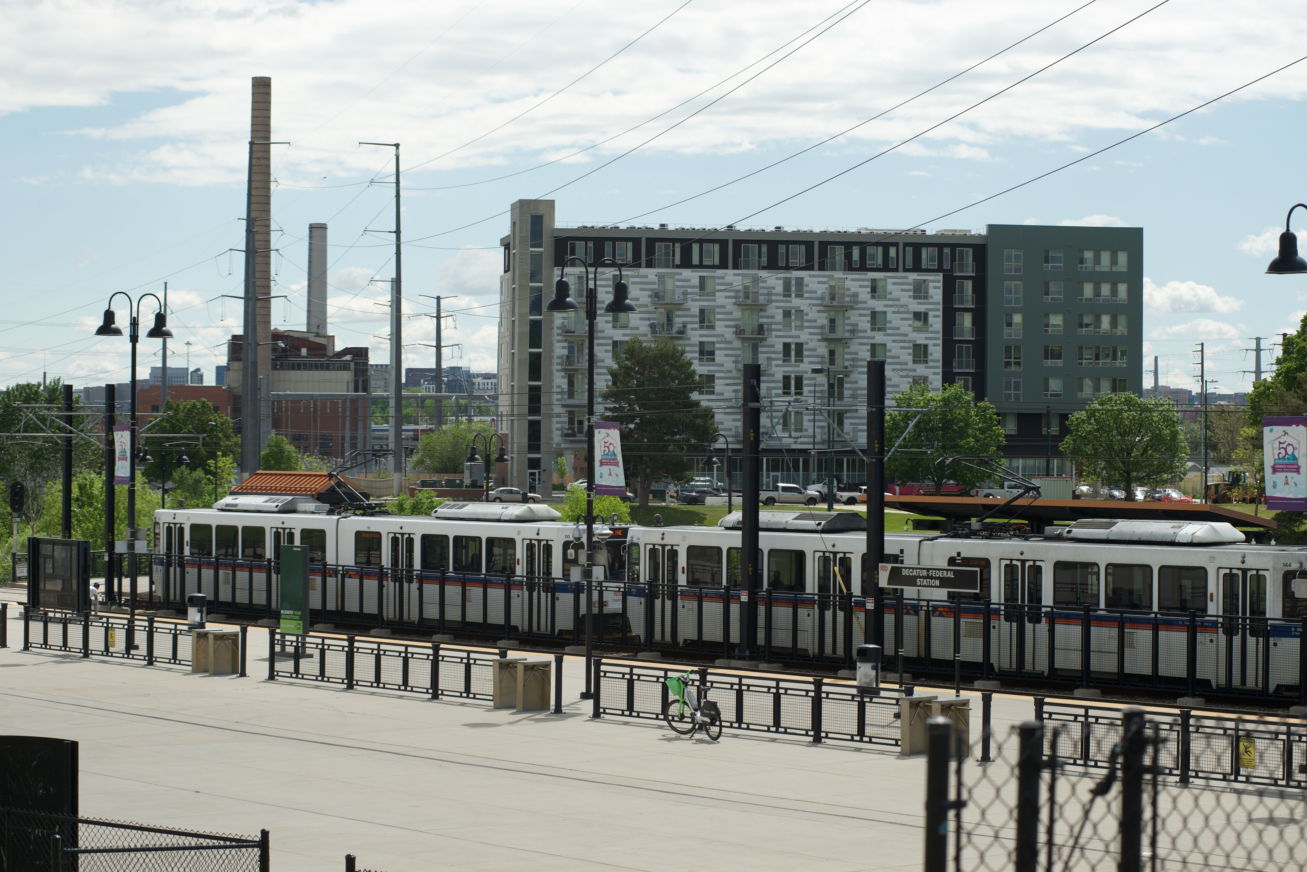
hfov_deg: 25.4
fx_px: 2905
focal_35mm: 80
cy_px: 436
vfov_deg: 17.1
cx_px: 654
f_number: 6.3
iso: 100
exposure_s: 1/200
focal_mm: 80
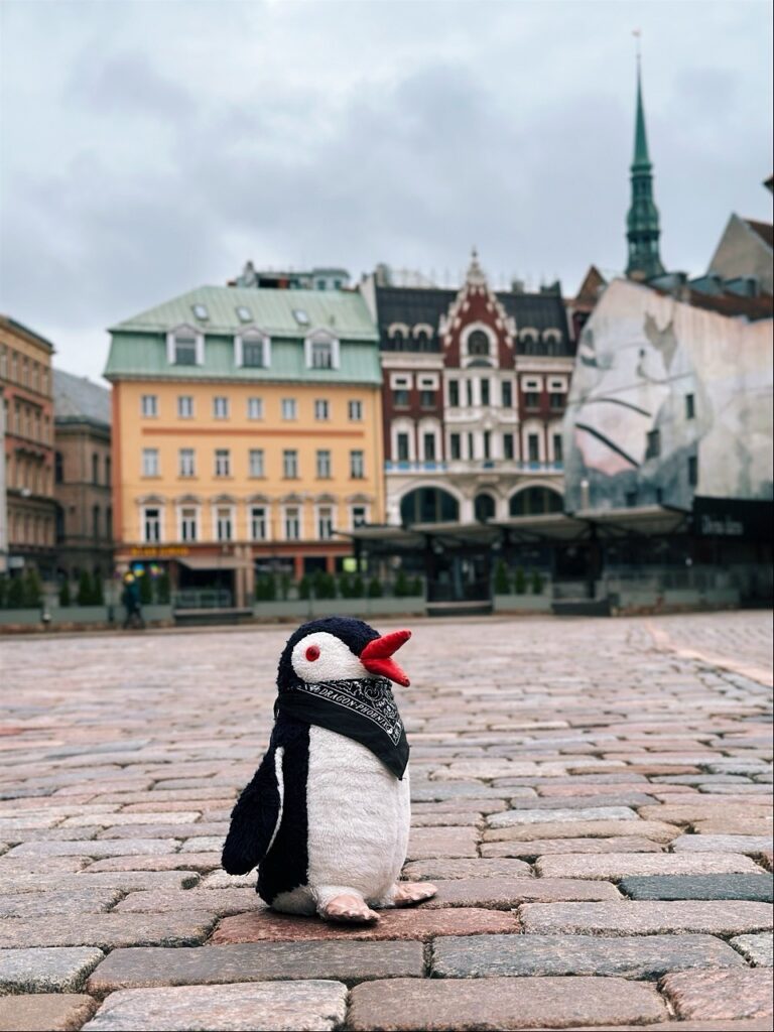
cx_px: 387
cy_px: 516
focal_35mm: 48
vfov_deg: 39.7
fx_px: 1431
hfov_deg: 30.3
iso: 80
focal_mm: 6.86
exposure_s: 1/1199
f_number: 1.78
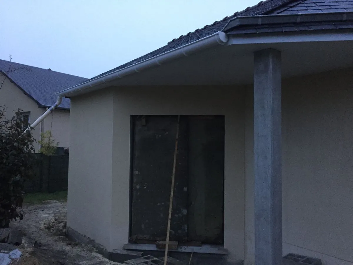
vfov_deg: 48.2
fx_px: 296
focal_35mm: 29
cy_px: 132
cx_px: 176
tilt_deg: +2.3
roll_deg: +0.9
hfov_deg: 61.7
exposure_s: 1/17
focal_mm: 4.15
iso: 250
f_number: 2.2
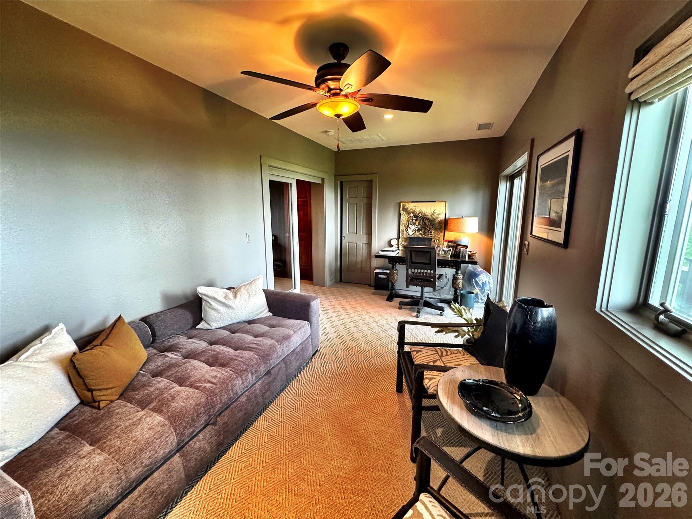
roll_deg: -0.3
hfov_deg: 102.1
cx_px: 346
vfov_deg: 85.7
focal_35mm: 14
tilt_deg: -9.9
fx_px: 280
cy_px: 260
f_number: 2.2
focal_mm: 2.22
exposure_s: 1/60
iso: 320
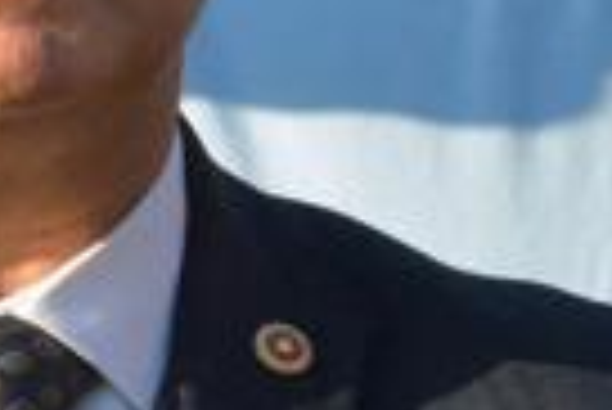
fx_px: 17648
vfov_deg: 1.3
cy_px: 90
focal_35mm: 1037
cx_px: -18
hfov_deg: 2.0
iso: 5000
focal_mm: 230
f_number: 11
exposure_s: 1/2000
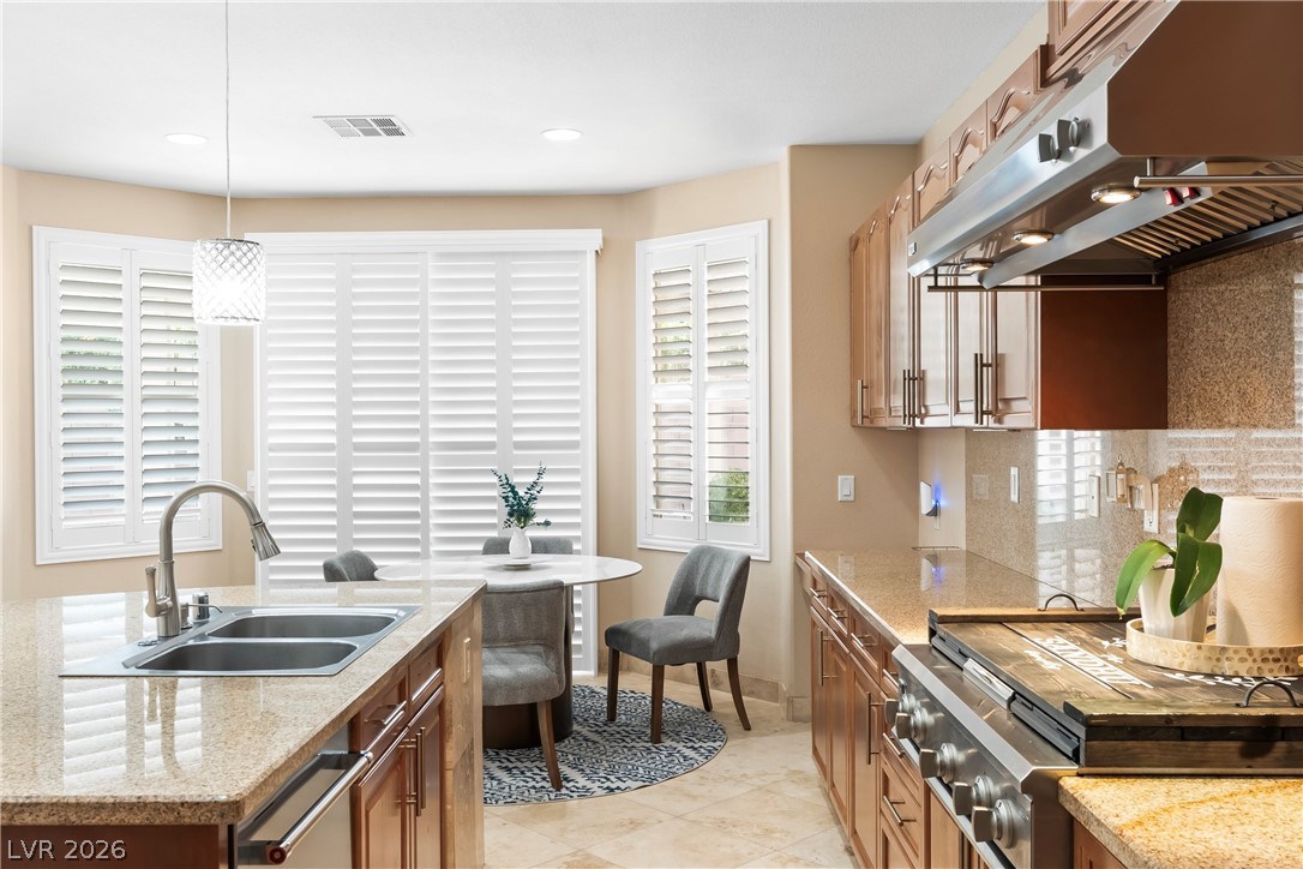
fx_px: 1122
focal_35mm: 31
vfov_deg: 42.3
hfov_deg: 60.3
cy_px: 434
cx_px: 652
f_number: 8
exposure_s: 1/8
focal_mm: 21
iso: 400
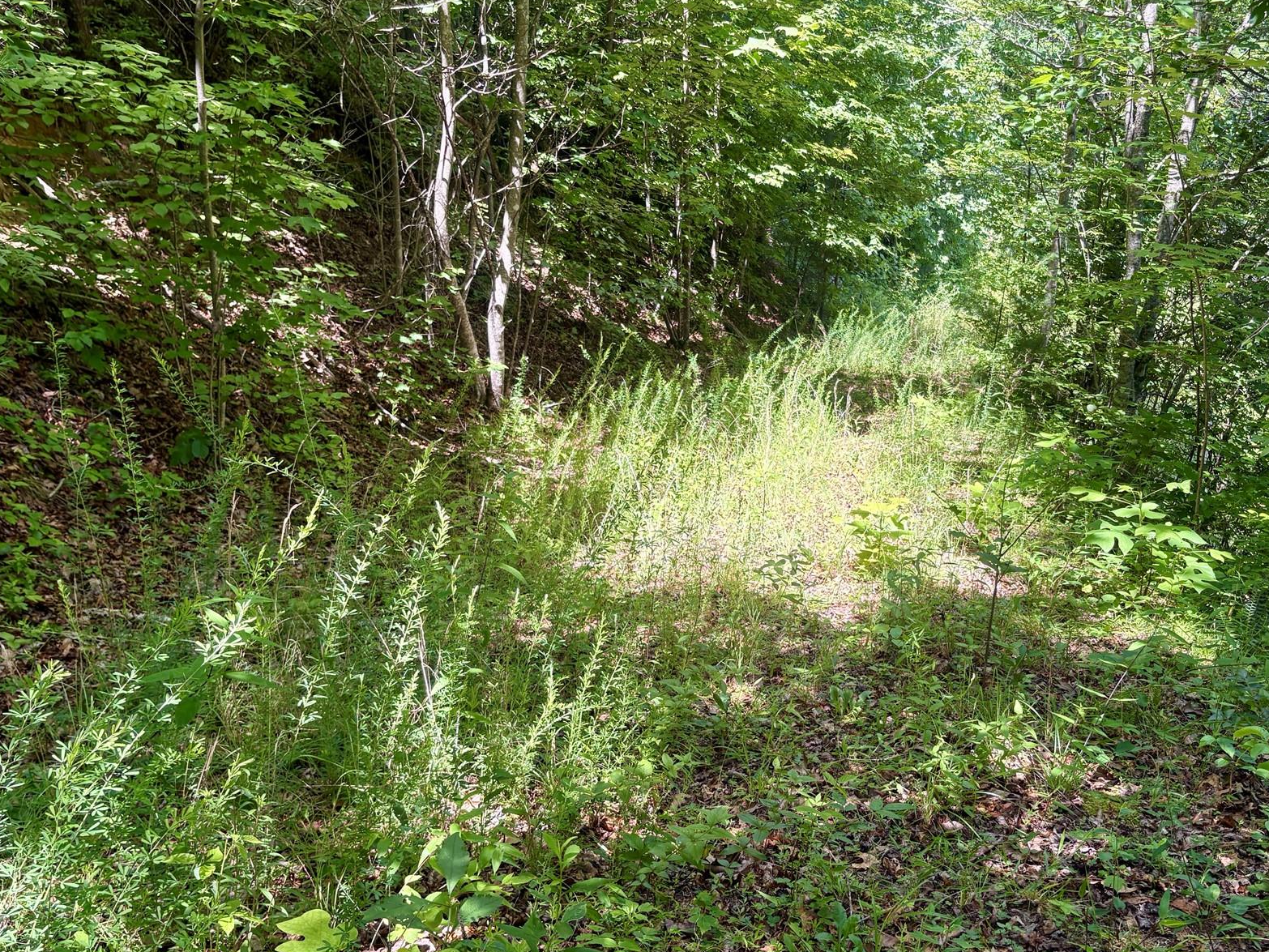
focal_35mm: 34
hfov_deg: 53.5
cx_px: 771
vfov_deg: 41.7
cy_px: 542
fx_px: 1247
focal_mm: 5.96
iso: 64
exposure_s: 1/248
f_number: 1.6
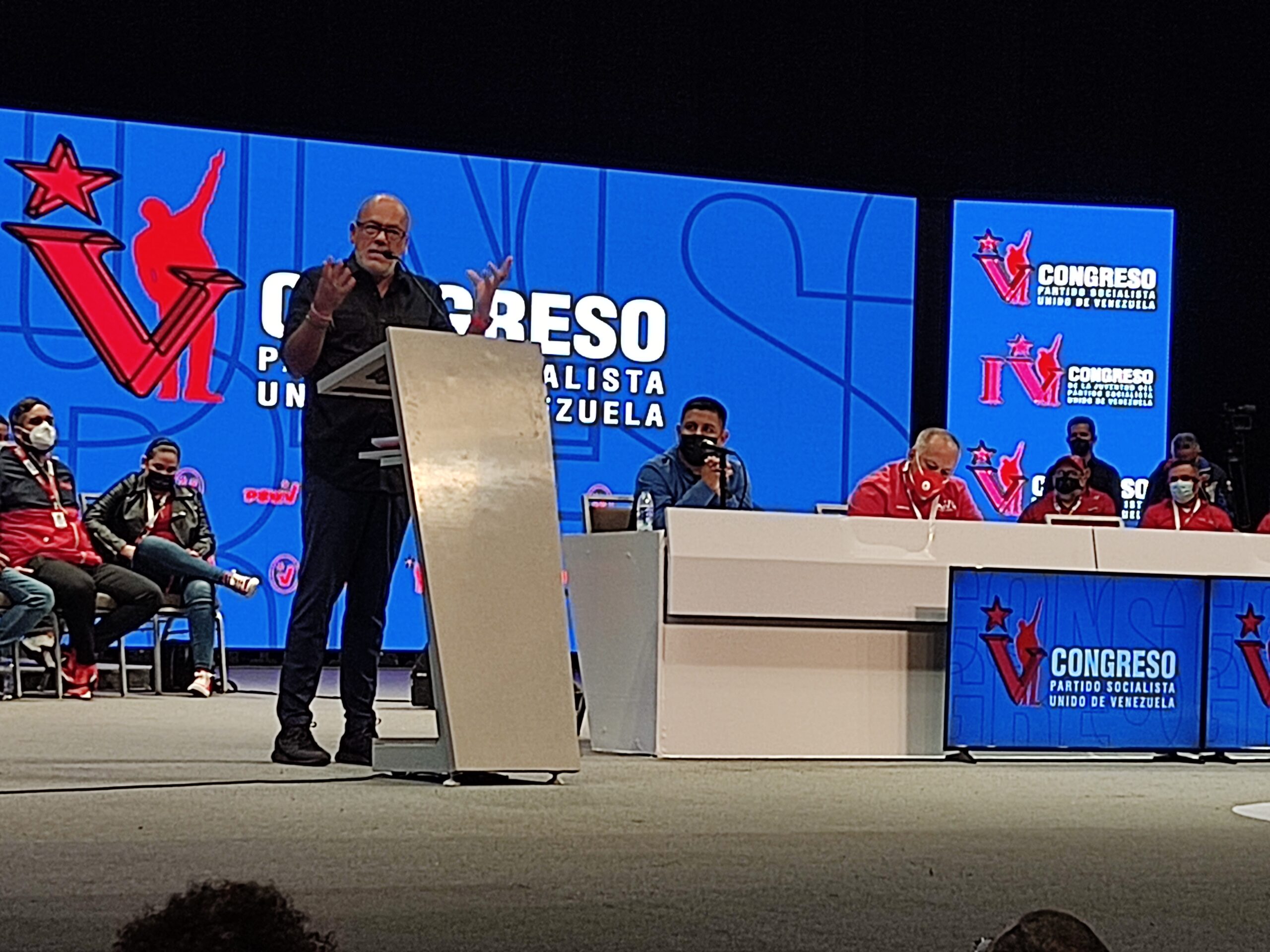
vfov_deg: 16.4
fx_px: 3302
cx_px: 635
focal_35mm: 90
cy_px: 476
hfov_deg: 21.8
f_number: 1.79
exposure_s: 1/50
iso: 78
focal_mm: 4.71
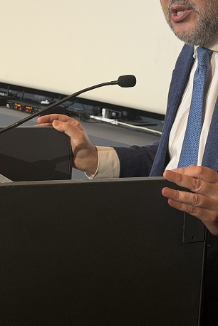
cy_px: 121
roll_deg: -3.0
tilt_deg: -7.8
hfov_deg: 14.0
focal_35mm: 98
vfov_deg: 20.8
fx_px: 889
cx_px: 148
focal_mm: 6.76
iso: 200
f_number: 1.78
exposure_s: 1/50
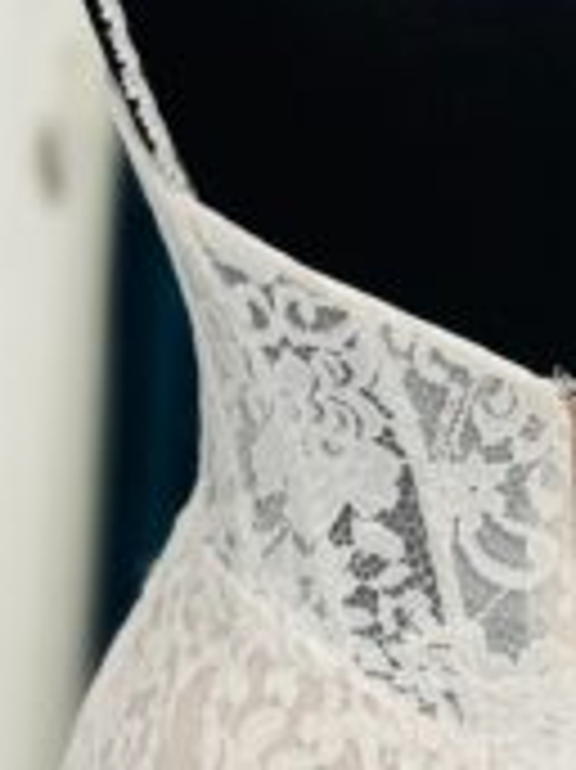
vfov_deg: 29.2
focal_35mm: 65
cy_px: 151
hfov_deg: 21.7
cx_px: 580
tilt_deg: -6.9
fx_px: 1444
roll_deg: +0.9
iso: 32
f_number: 1.6
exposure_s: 1/100
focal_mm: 5.1
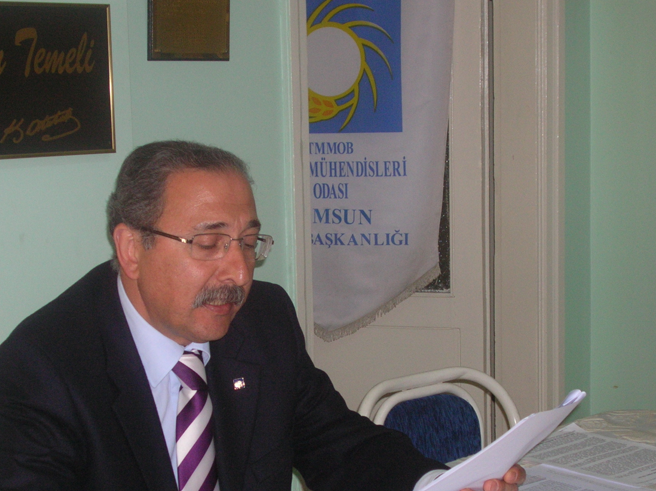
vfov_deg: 17.7
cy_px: 305
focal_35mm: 83
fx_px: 1572
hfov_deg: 23.6
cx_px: 316
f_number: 3.6
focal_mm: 10.2
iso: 101
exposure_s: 1/60.1
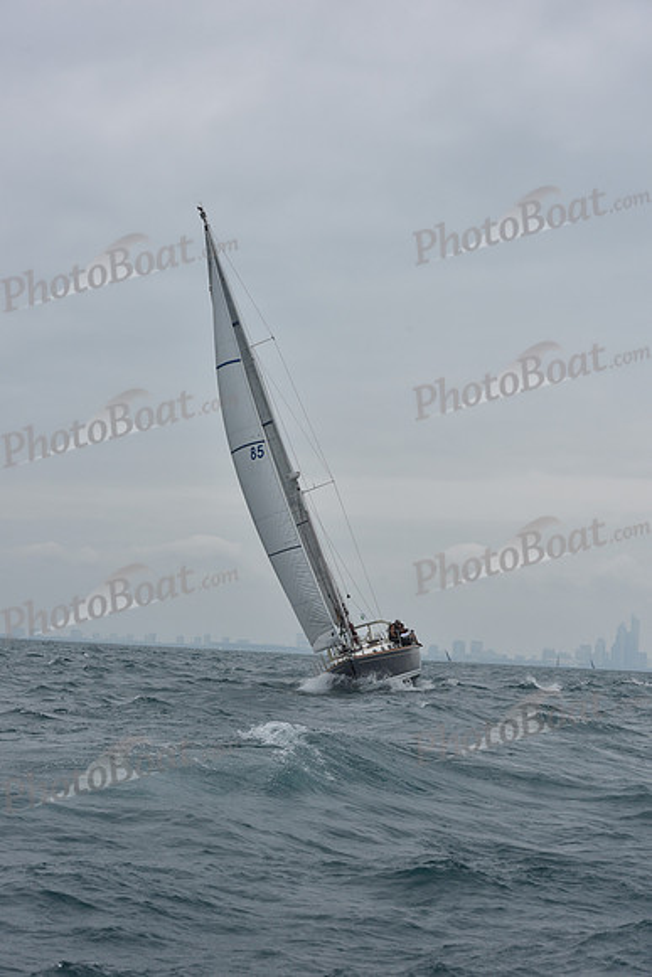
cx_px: 326
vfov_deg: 28.8
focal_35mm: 70
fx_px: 1900
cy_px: 488
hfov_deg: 19.5
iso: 250
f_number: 9
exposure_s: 1/800
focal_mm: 70
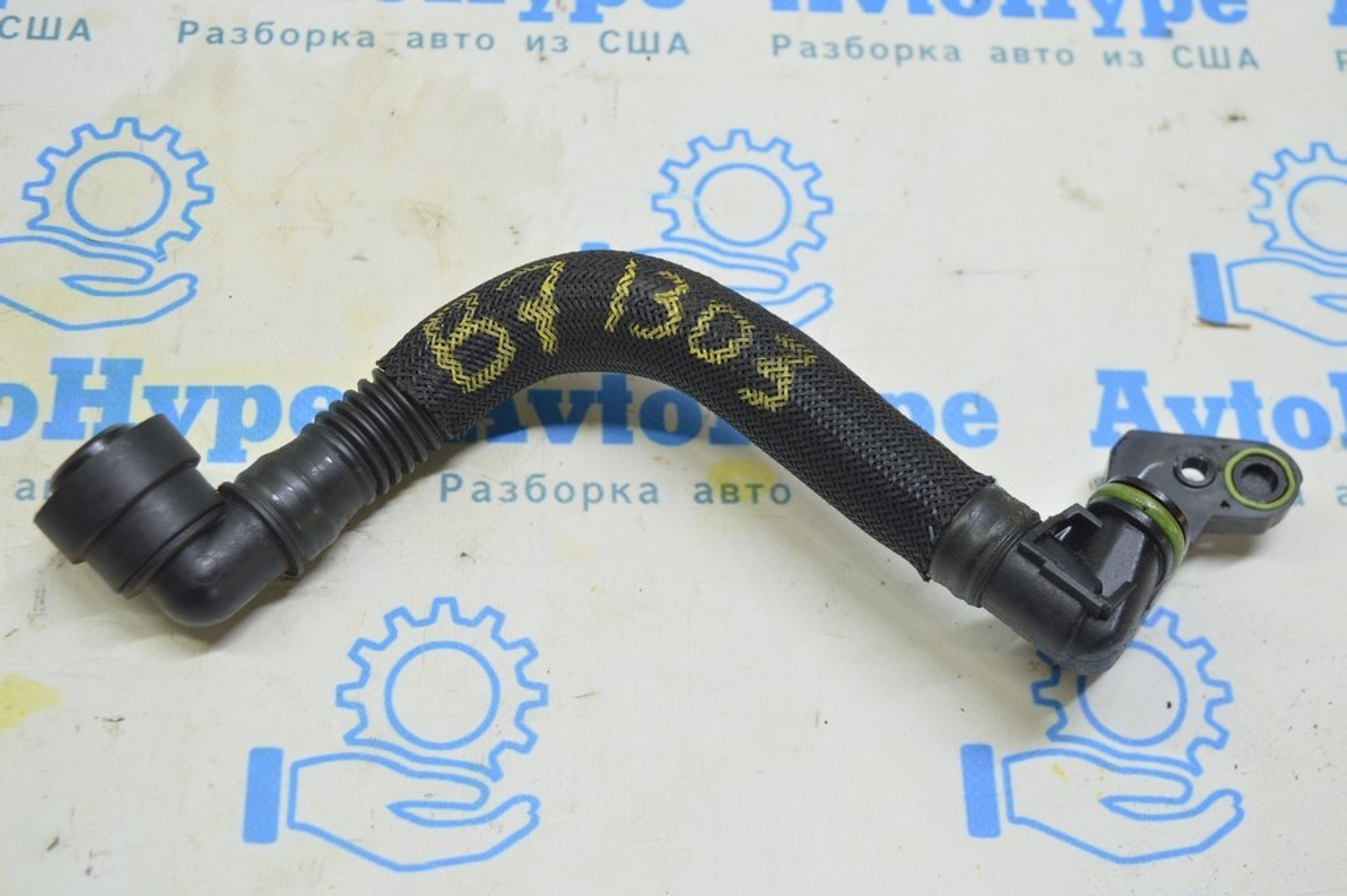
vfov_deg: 26.4
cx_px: 674
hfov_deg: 38.9
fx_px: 1907
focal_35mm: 51
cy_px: 448
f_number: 5.6
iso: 400
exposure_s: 1/20
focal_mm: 34
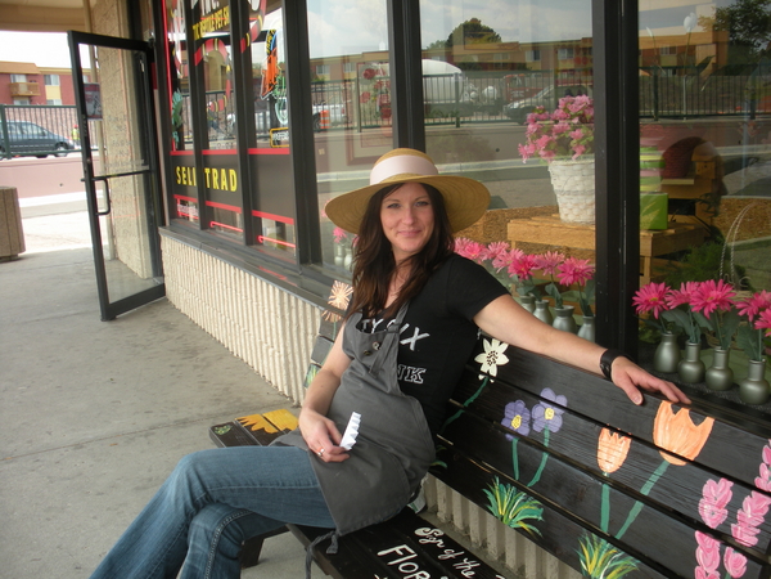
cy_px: 290
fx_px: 780
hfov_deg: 52.6
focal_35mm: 35
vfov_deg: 40.7
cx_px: 386
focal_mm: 6.3
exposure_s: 1/132
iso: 64
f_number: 3.5
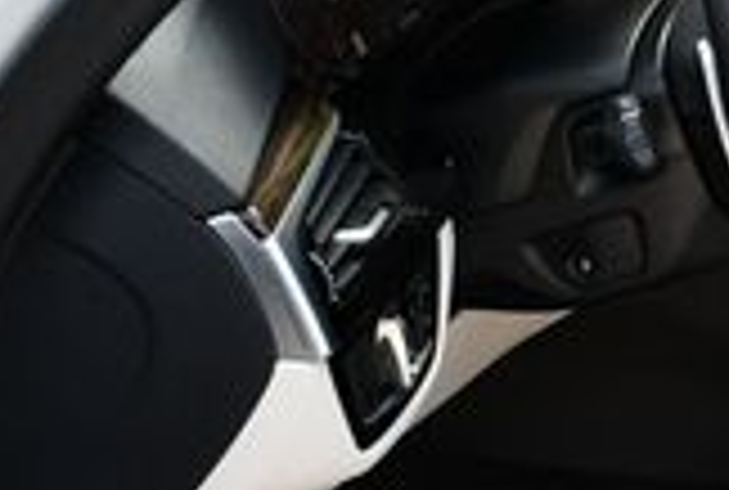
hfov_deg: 13.7
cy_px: 373
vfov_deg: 9.7
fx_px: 2883
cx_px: 1053
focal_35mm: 142
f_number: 5.6
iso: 320
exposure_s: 1/250
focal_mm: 18
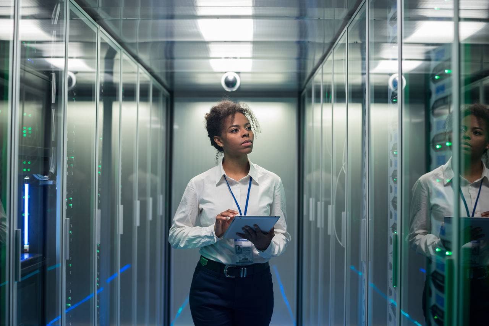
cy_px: 163
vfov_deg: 27.0
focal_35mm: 50
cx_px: 244
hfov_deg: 39.6
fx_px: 679
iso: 400
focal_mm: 50
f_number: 3.5
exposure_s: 1/160
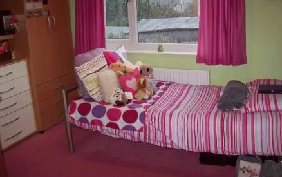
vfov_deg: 32.8
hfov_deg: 50.4
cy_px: 85
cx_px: 144
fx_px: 300
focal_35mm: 39
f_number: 2.7
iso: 200
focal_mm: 6
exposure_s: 1/64
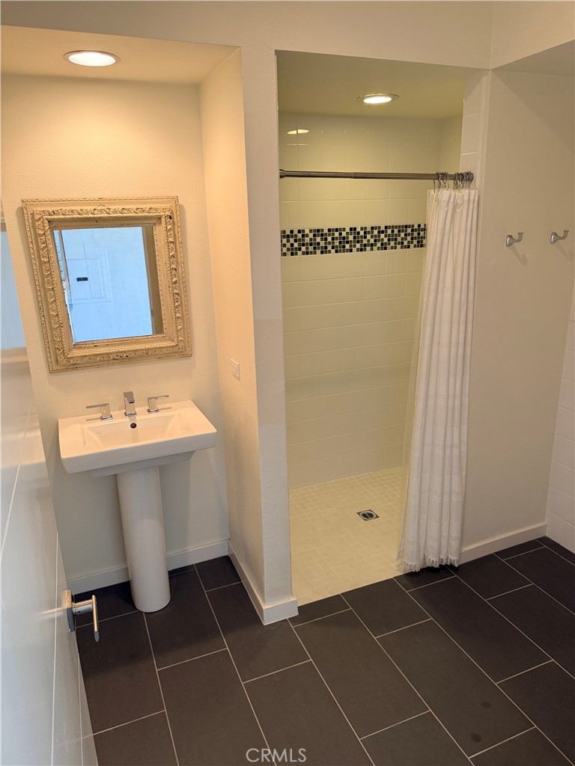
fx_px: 532
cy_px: 383
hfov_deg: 56.8
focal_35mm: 24
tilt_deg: -15.5
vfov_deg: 71.6
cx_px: 288
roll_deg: +1.3
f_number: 1.78
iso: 200
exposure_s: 1/120
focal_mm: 6.76
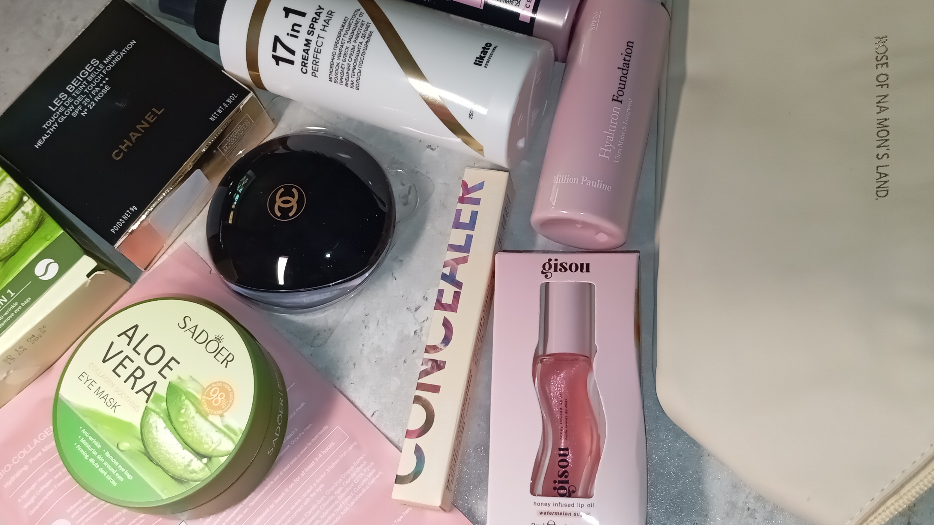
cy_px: 240
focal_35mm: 40
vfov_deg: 29.7
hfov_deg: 50.5
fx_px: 991
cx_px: 458
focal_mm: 4.25
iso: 114
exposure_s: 1/50
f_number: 1.8
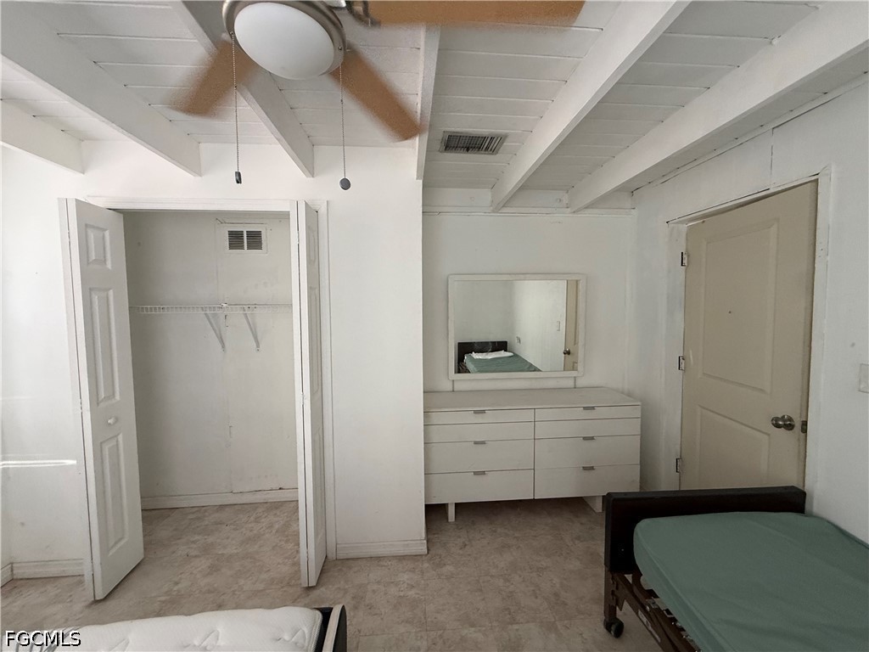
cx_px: 434
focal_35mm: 14
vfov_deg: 85.7
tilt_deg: -2.0
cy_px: 326
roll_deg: -0.5
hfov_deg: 102.1
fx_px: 351
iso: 320
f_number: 2.2
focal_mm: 2.22
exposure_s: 1/120
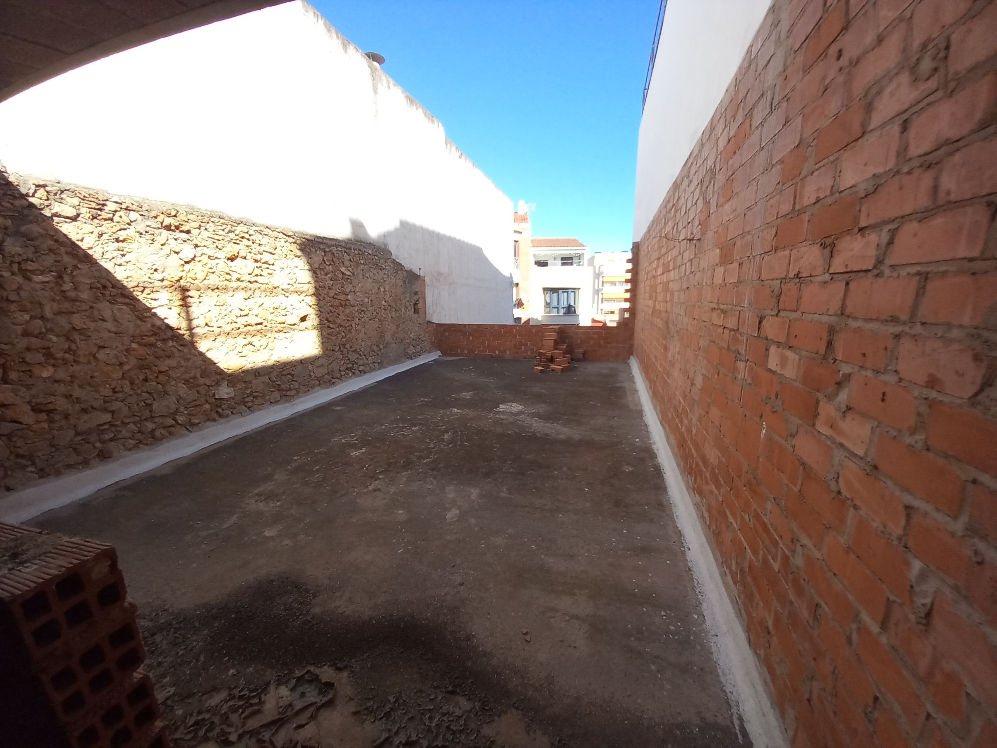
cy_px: 374
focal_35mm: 13
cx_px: 498
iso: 40
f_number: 2.2
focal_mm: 1.13
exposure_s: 1/473
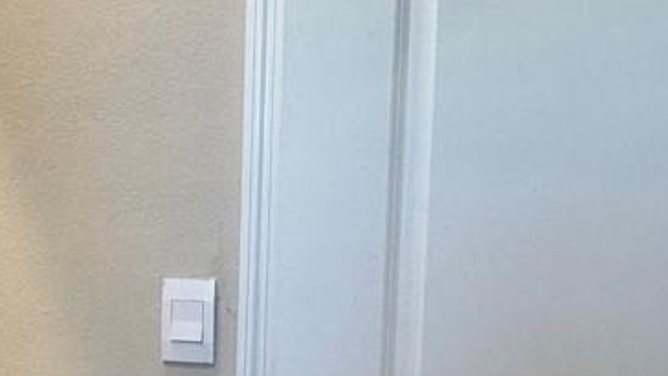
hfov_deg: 28.1
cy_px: 325
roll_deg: -0.3
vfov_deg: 17.8
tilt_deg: -6.8
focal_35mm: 67
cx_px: -99
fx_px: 1187
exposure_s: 1/120
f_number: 2.2
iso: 250
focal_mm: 2.22
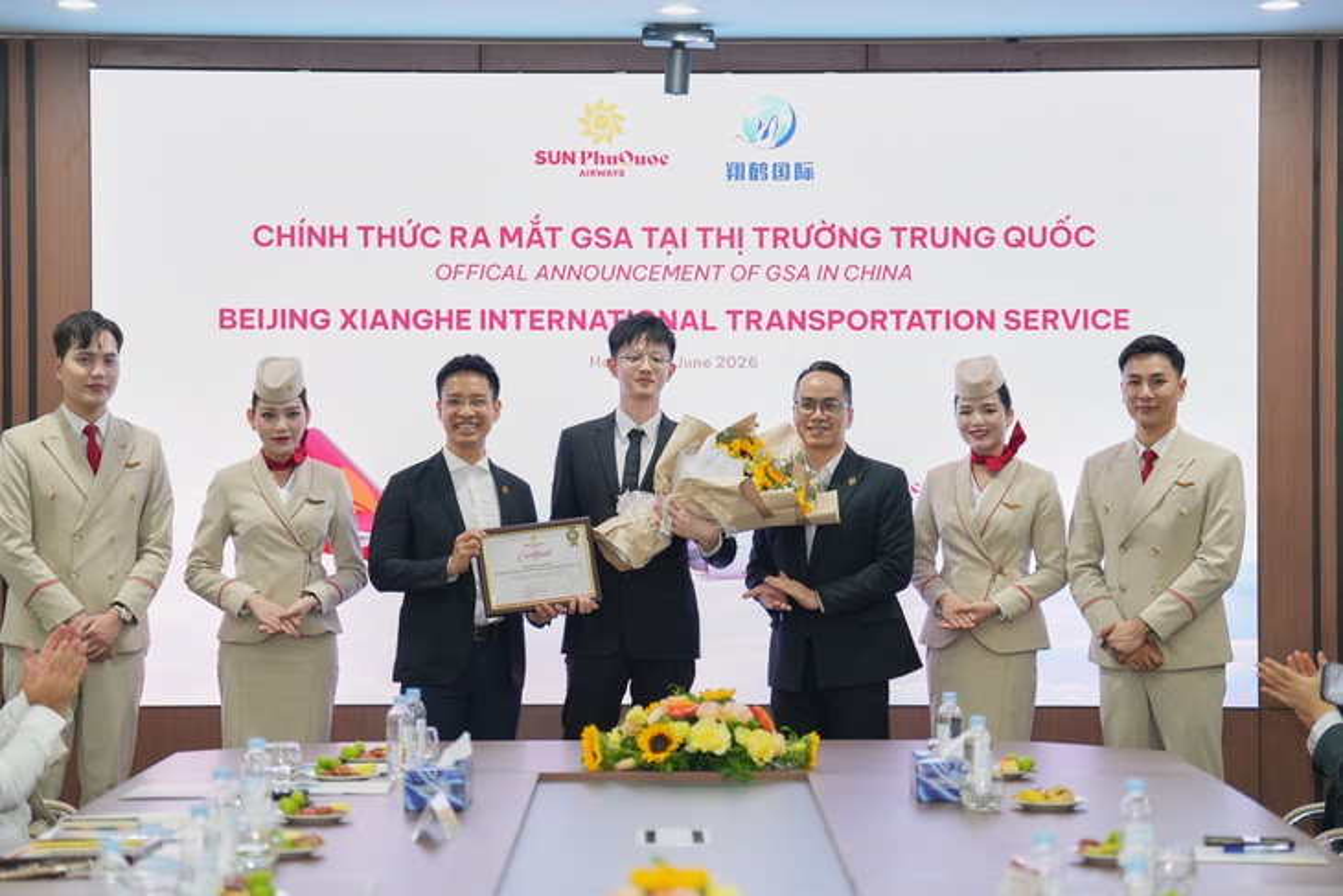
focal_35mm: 99
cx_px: 672
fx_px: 3694
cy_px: 448
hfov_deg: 20.6
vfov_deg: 13.8
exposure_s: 1/160
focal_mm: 99
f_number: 2.8
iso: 800
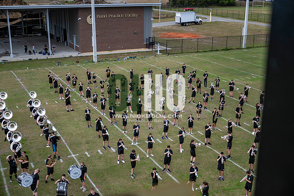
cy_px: 98
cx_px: 147
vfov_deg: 29.3
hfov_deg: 42.7
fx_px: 376
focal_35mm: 46
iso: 100
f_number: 2.8
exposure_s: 1/1250
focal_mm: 46
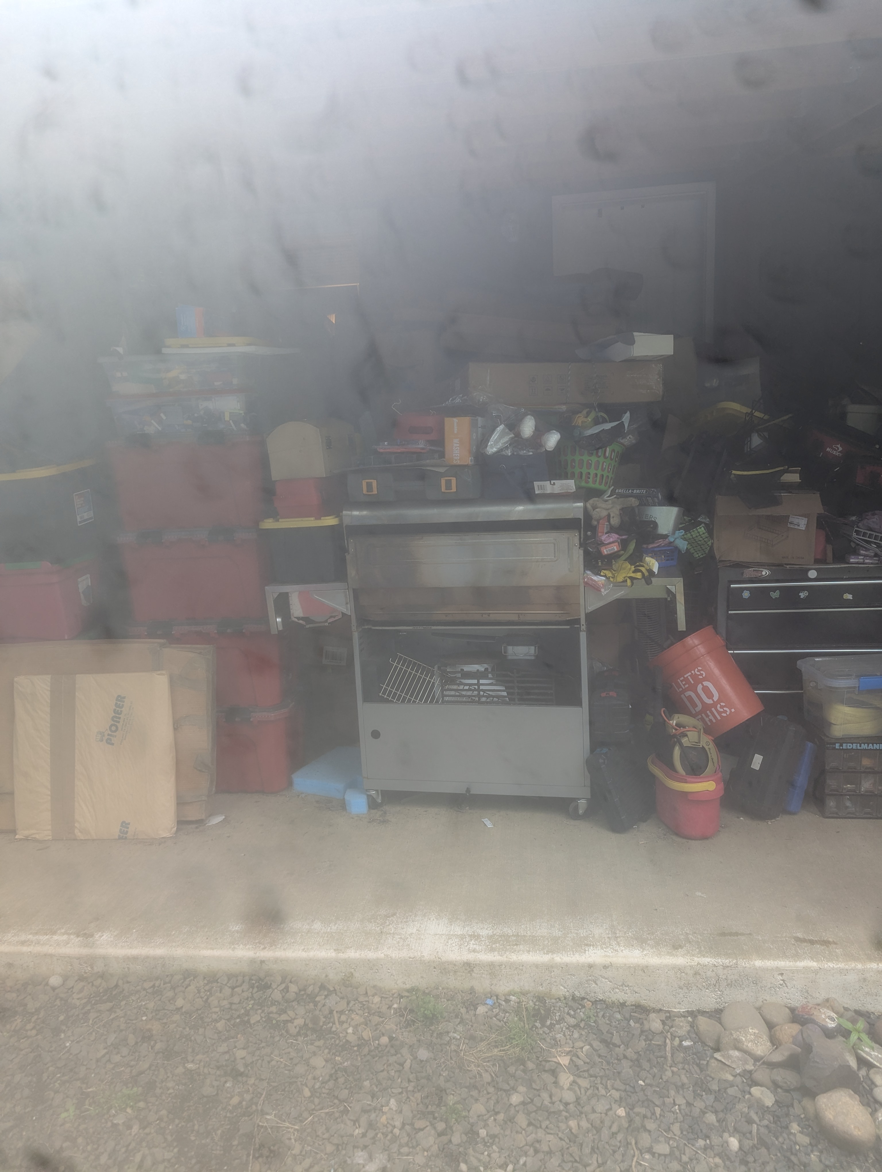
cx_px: 441
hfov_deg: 56.9
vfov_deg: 71.5
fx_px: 813
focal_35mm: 24
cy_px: 586
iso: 47
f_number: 1.85
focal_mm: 6.81
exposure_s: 1/256
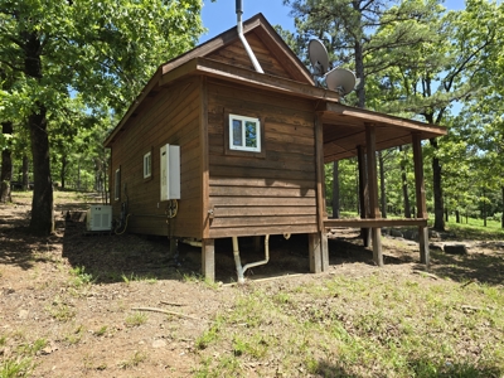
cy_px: 189
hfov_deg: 73.9
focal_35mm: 23
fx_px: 335
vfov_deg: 58.9
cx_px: 252
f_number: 1.7
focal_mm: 6.3
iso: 12
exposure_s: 1/226
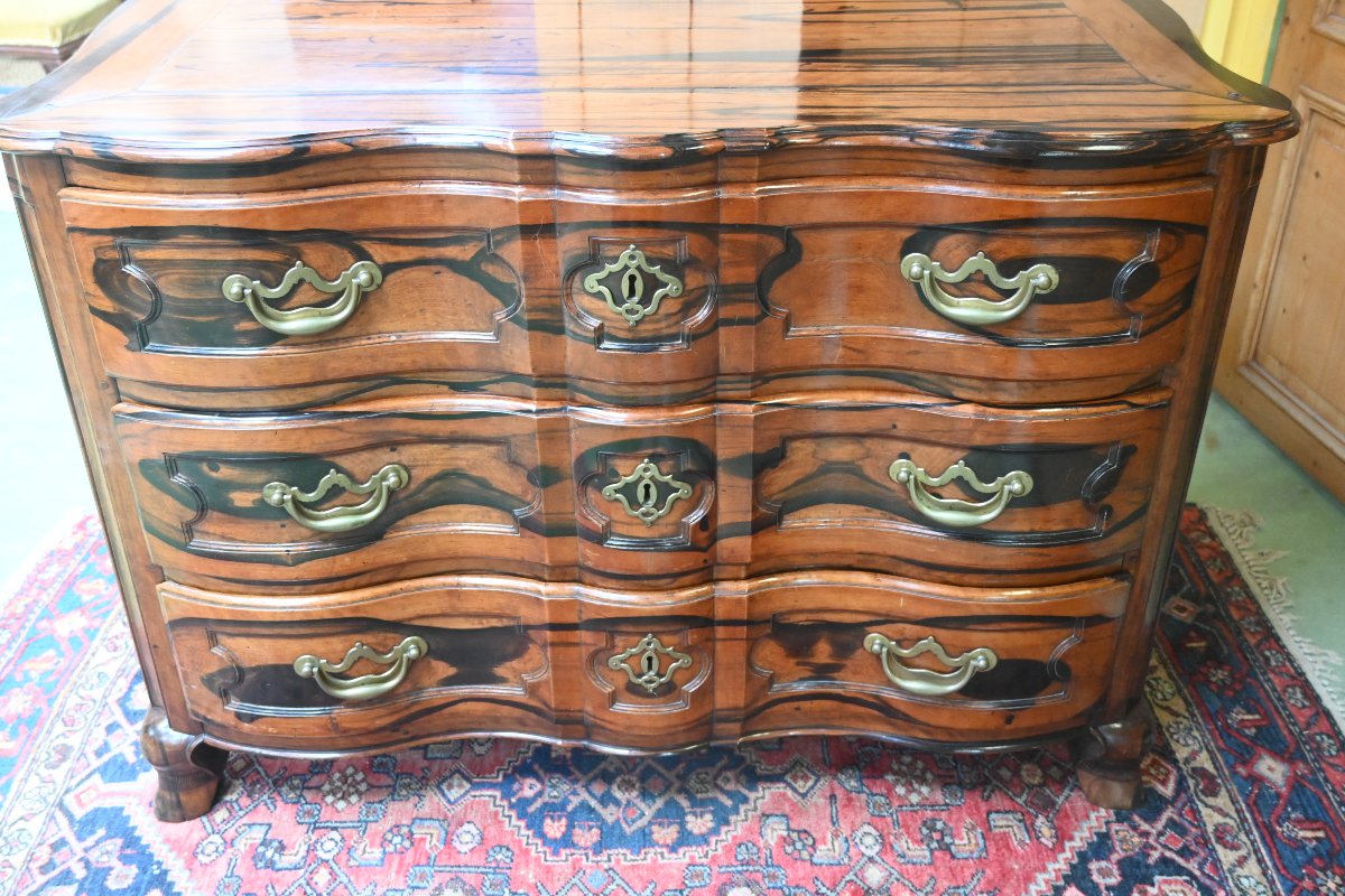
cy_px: 448
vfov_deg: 37.6
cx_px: 672
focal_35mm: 35
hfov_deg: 54.1
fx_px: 1317
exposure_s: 1/125
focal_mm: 23.5
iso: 2800
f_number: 3.8
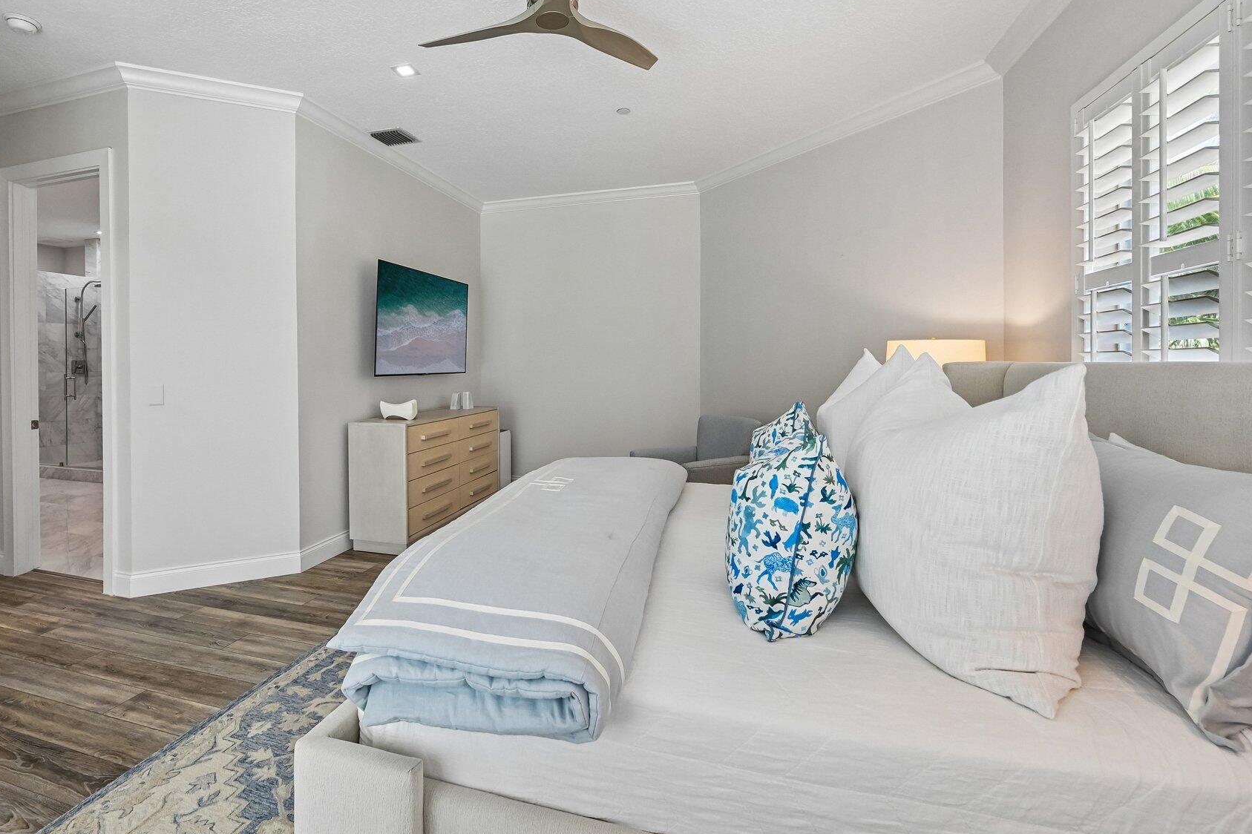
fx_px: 591
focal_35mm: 17
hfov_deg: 92.7
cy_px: 368
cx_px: 540
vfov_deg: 70.2
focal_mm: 14
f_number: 8
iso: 2500
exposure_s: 1/320
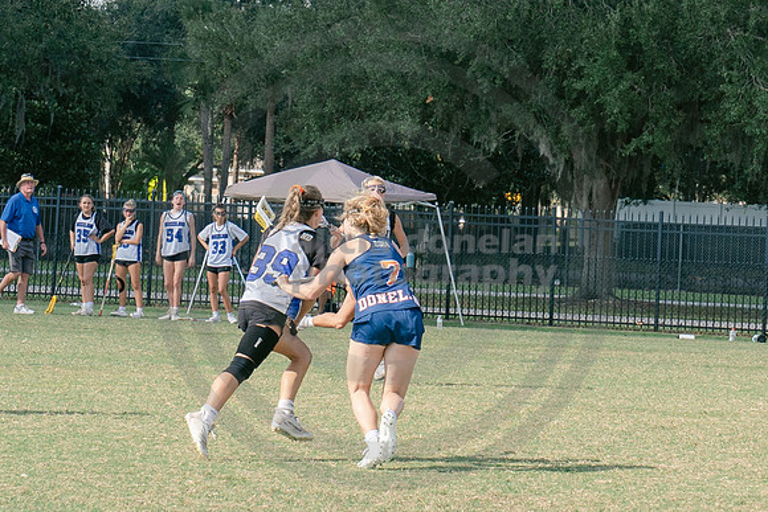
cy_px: 262
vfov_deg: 6.2
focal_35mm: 222
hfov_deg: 9.3
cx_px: 427
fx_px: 4735
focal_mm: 70
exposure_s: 1/800
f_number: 5.6
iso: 250
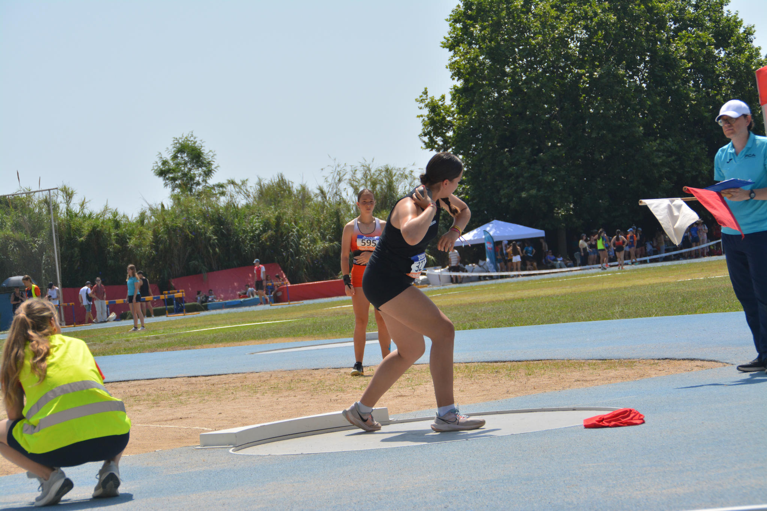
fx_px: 2716
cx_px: 384
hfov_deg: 16.1
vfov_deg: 10.8
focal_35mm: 128
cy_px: 256
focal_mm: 85
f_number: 7.1
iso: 400
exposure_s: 1/2000
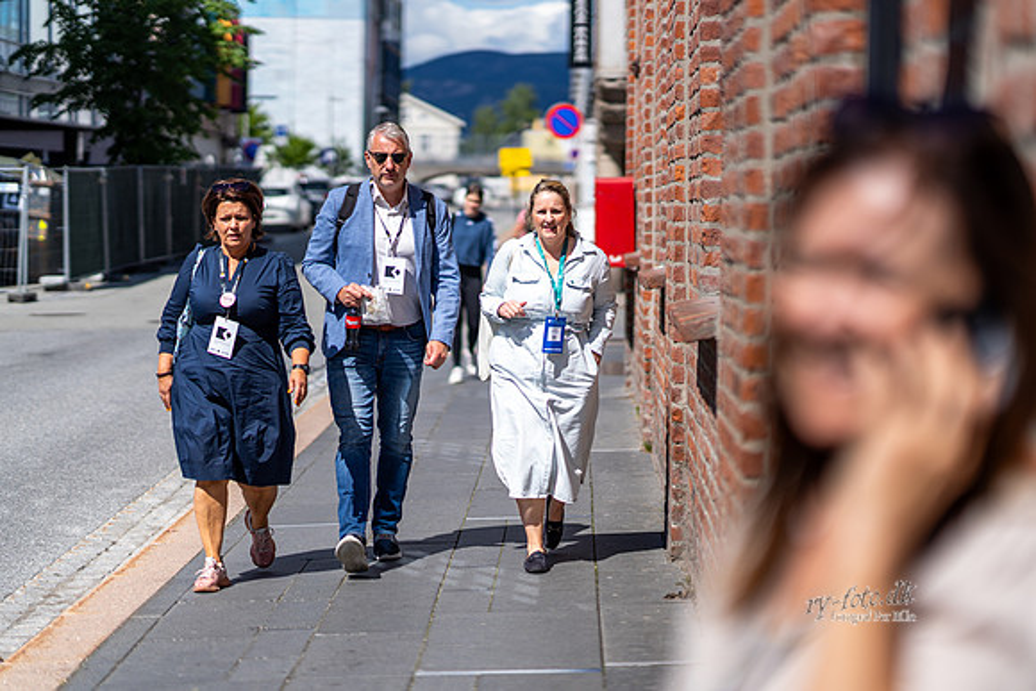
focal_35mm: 88
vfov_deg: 15.6
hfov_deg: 23.1
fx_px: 2529
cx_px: 508
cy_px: 346
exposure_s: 1/6400
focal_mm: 85
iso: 50
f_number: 1.4
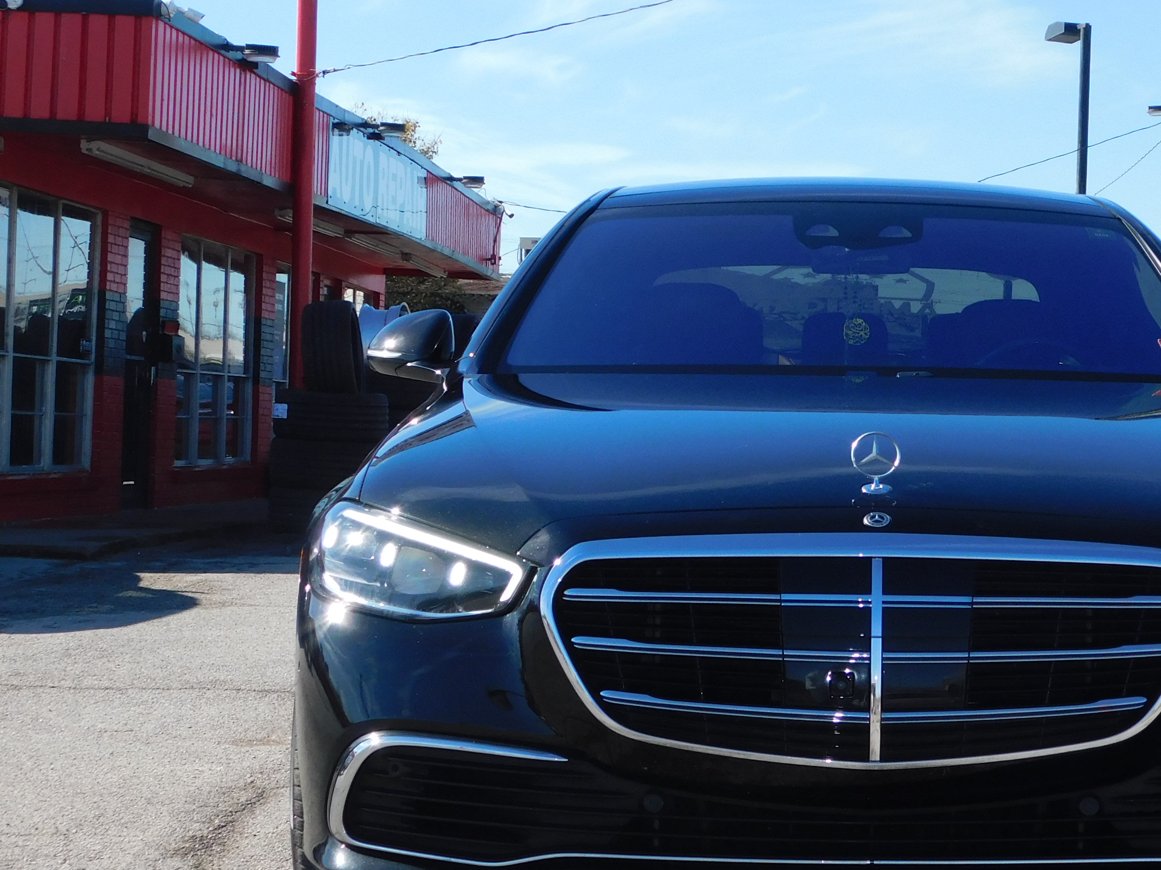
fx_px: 2951
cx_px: 920
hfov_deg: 22.0
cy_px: 371
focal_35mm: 88
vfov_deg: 16.8
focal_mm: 9
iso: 125
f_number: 3.8
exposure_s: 1/800
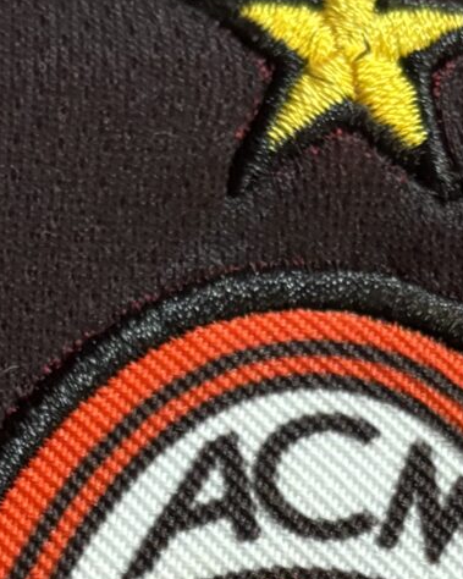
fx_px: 2347
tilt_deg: -75.8
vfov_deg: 13.7
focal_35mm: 137
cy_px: 672
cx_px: 303
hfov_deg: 11.3
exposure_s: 1/60
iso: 500
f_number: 1.6
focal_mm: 5.96
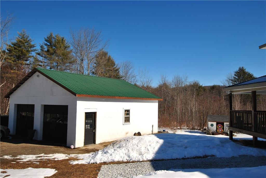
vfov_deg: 43.8
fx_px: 222
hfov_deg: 61.8
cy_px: 89
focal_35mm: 30
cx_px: 133
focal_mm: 20
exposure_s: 1/250
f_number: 10
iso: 125
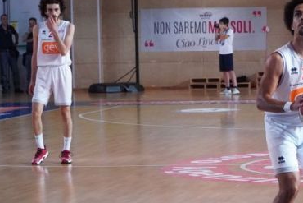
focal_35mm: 188
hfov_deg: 10.8
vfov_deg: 7.3
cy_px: 67
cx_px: 307
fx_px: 1583
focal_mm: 58
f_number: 5
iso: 5000
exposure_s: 1/640
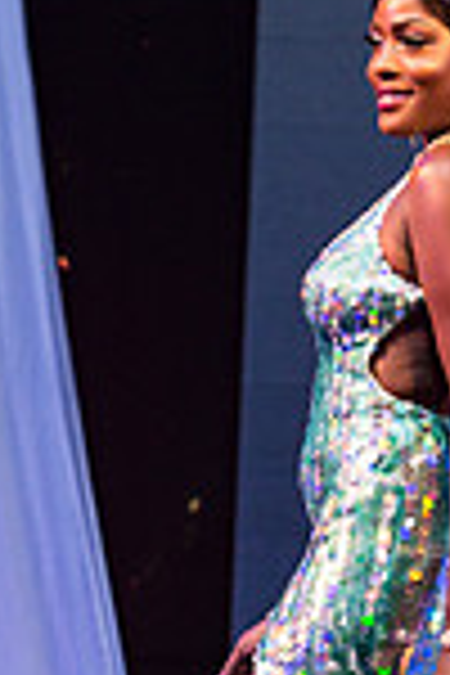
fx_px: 8681
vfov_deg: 4.4
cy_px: 594
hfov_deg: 3.0
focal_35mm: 463
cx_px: 281
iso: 3200
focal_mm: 155
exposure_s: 1/200
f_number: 5
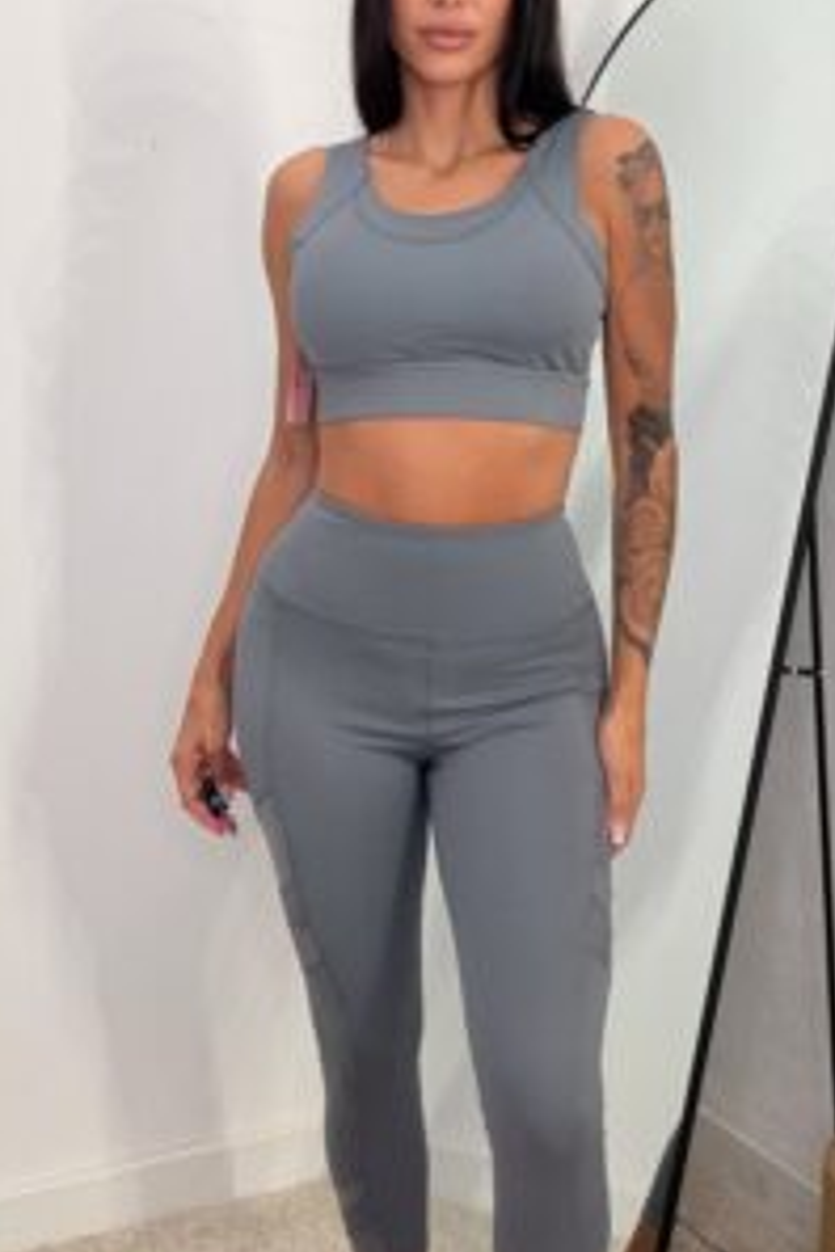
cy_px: 489
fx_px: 1461
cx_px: 485
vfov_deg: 46.1
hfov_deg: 31.8
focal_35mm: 42
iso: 64
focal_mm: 2.71
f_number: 1.9
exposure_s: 1/100
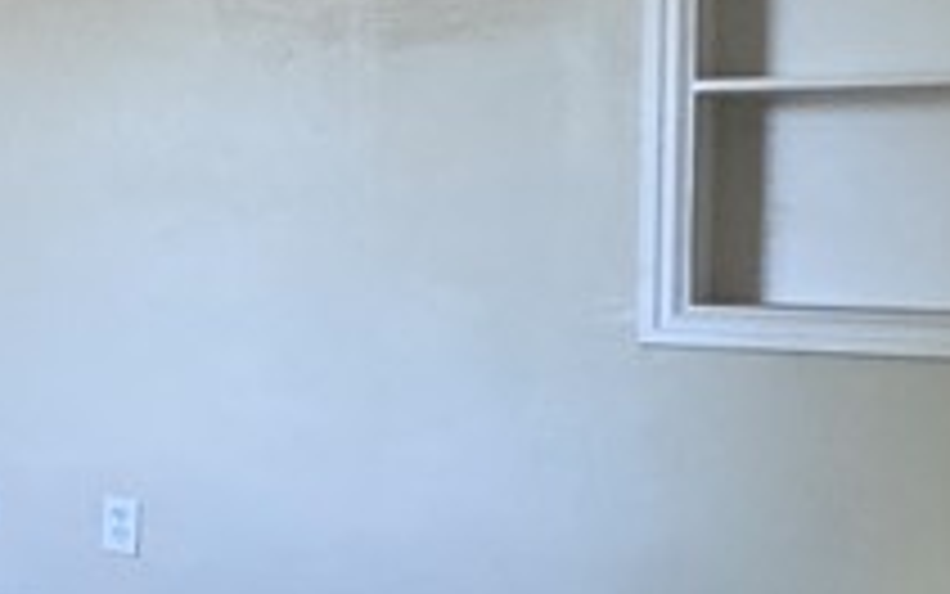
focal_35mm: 72
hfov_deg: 20.4
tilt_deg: -2.3
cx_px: -752
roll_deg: -0.5
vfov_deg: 18.1
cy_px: 256
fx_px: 1865
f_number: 2.2
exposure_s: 1/85
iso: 320
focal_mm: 2.22
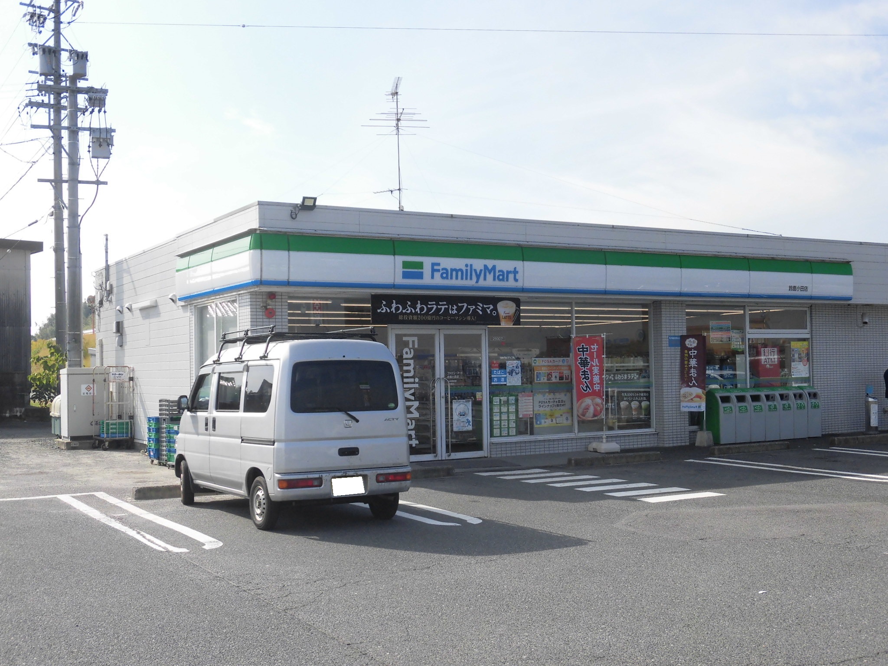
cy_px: 333
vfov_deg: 33.6
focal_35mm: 43
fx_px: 1103
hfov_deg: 43.9
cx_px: 444
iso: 100
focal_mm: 7.72
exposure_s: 1/800
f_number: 3.8
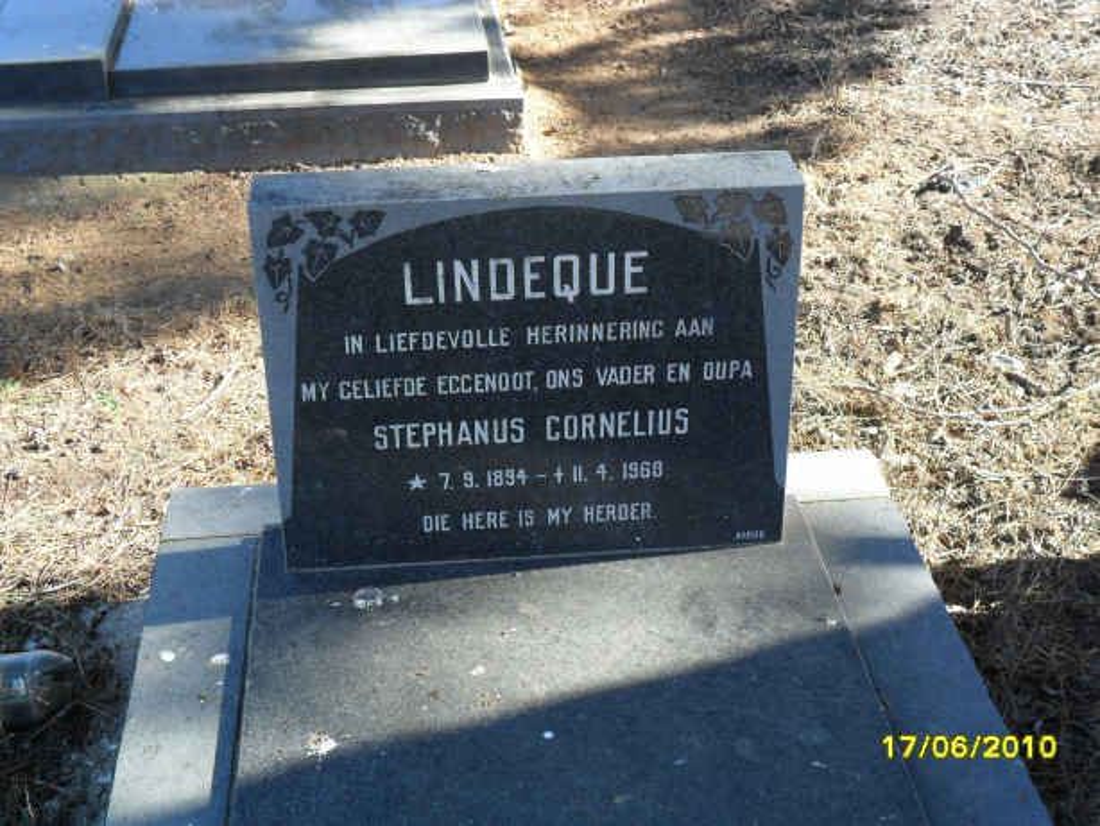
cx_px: 550
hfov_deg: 36.8
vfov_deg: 28.1
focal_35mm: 52
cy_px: 413
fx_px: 1653
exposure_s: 1/60
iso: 100
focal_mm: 9.3
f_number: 5
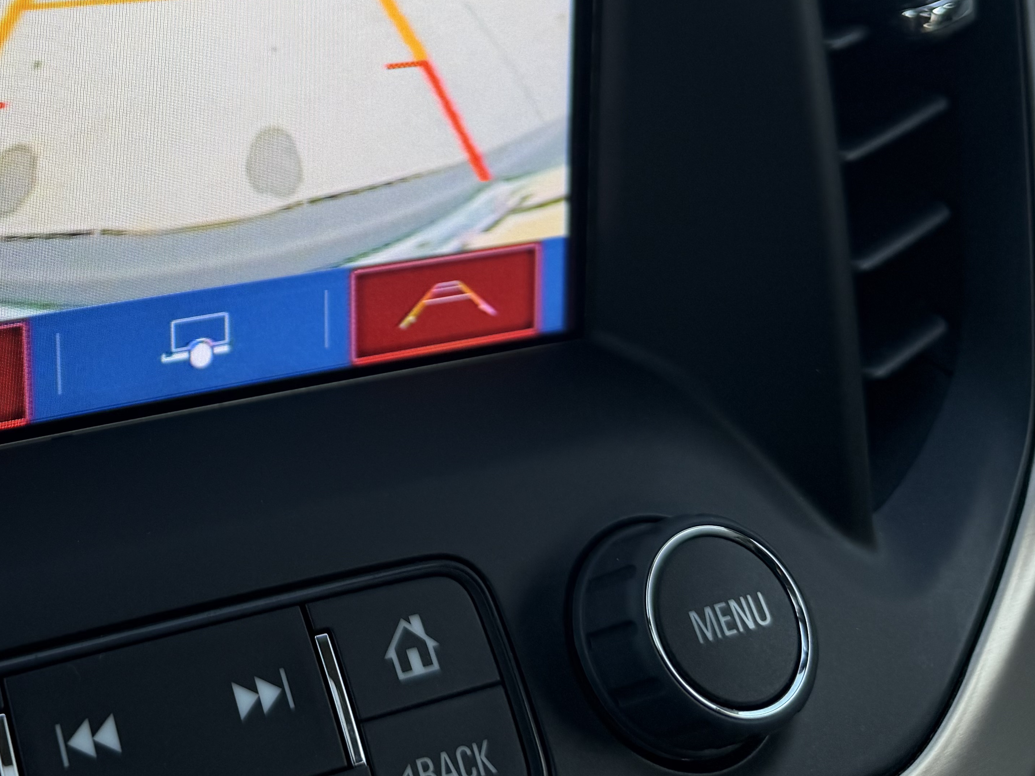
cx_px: 112
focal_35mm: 48
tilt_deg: -18.1
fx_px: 1435
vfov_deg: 29.0
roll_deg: -1.2
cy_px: 73
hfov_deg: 37.2
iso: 50
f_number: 1.78
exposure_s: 1/121
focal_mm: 6.76
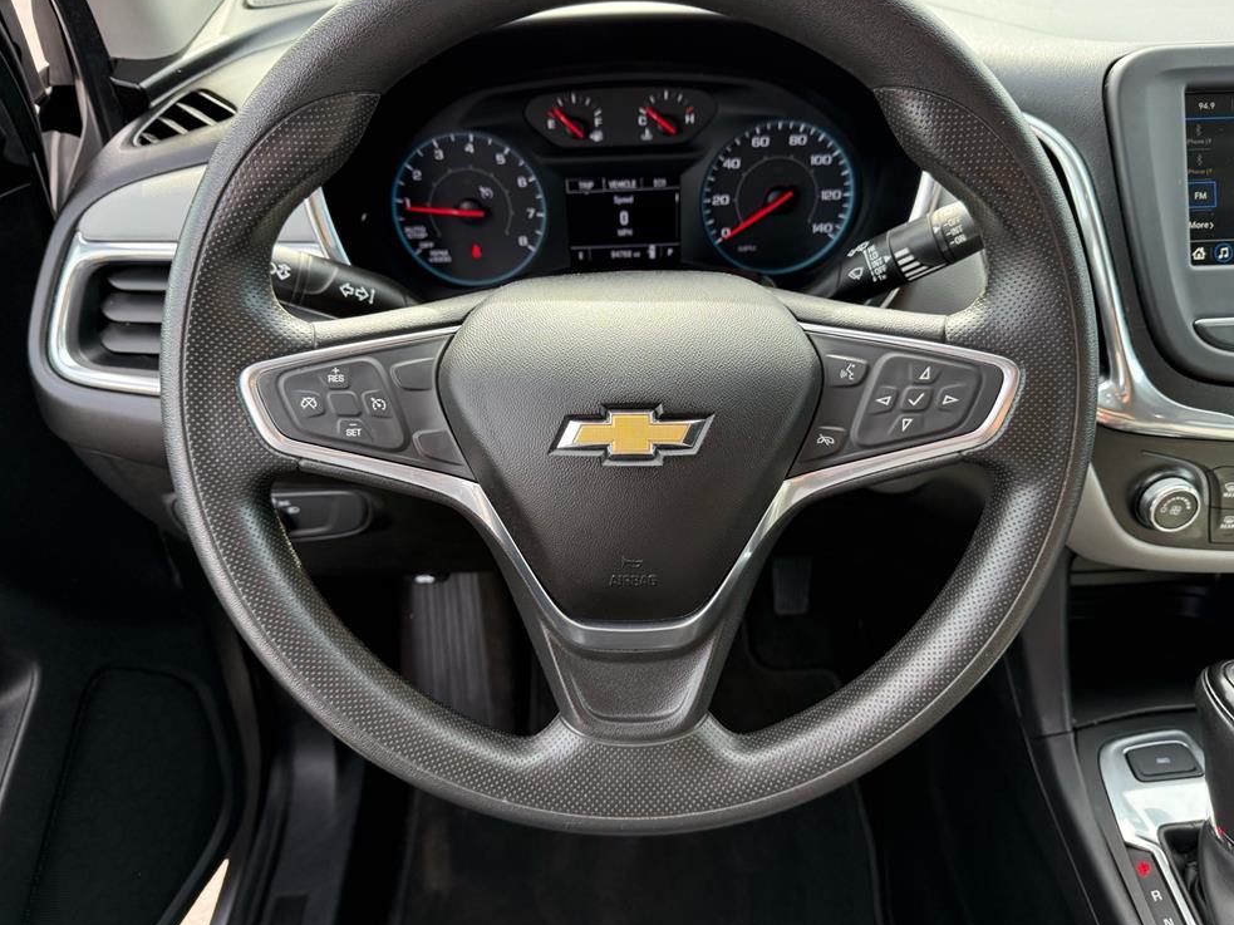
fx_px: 891
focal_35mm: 25
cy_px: 448
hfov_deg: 69.4
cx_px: 633
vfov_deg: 54.9
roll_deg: +0.5
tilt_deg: -36.4
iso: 160
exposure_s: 1/242
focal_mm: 6.76
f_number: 1.78
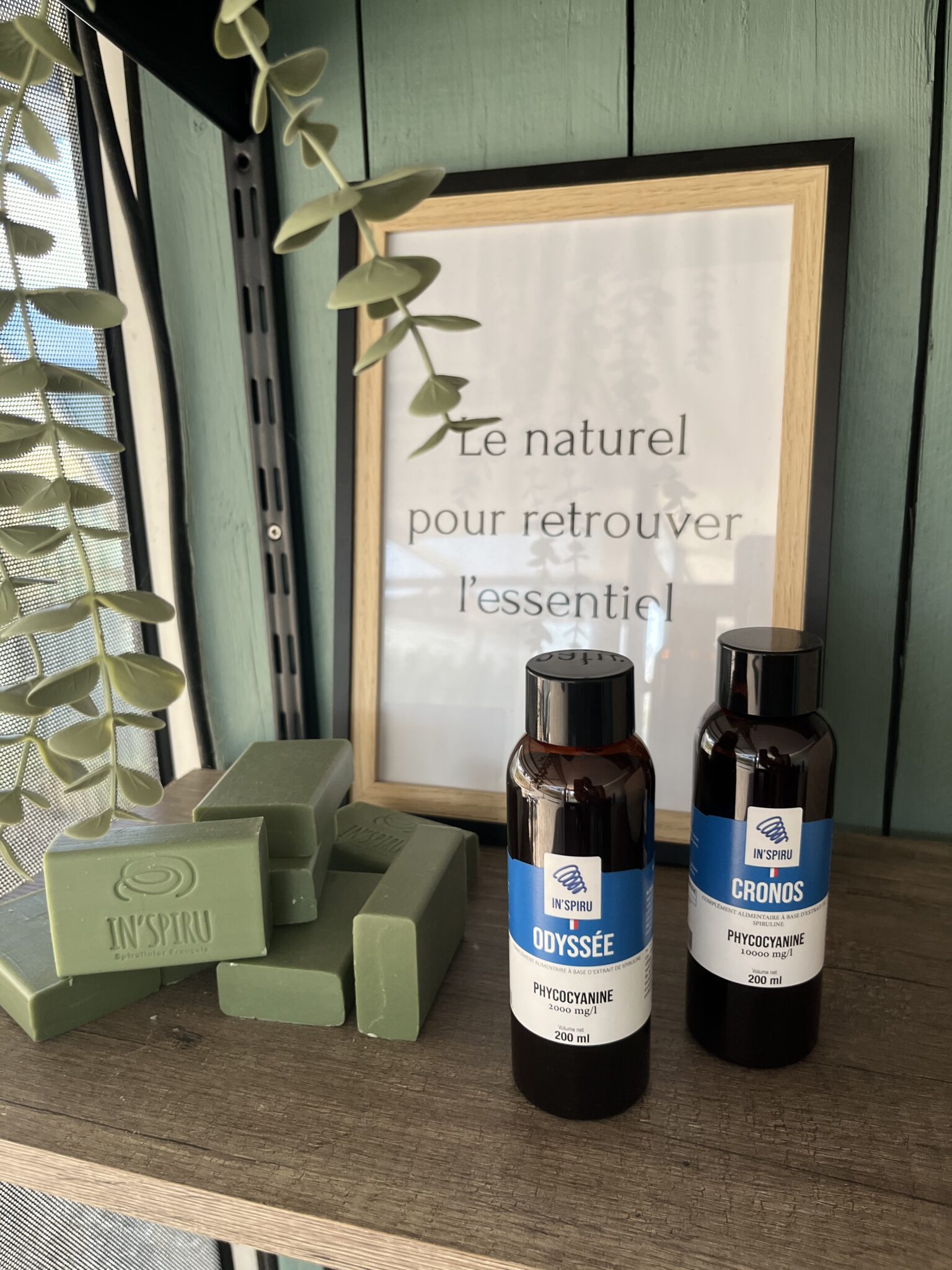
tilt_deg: -14.6
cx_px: 476
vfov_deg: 67.3
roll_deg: +3.1
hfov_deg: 53.1
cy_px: 635
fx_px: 953
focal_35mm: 26
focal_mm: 5.1
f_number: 1.6
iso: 125
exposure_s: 1/121
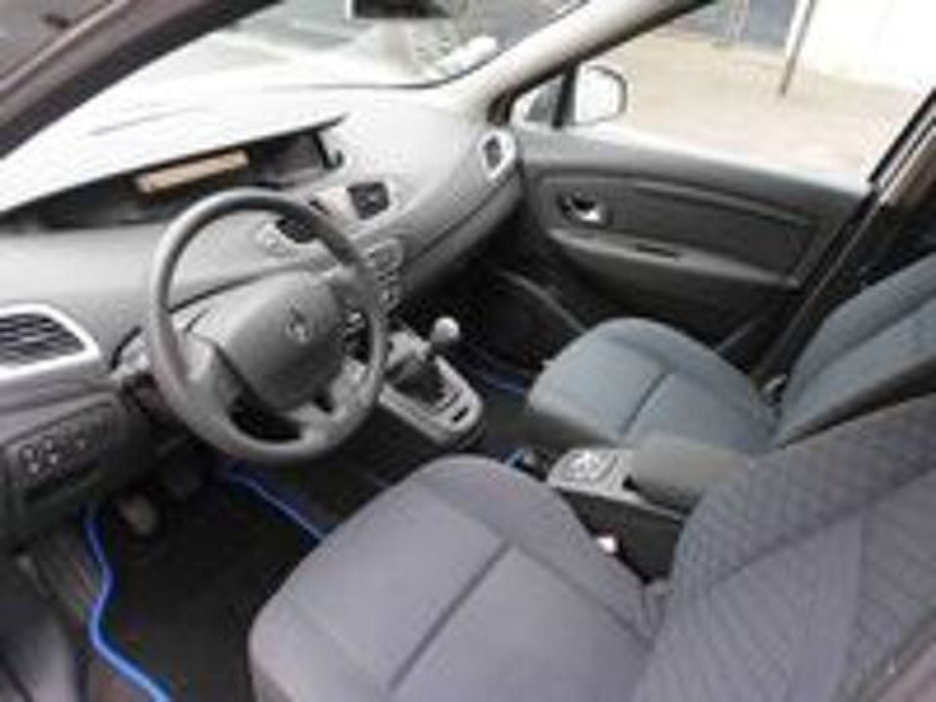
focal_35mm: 24
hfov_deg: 71.6
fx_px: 649
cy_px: 351
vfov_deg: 56.8
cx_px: 468
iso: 250
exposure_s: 1/60
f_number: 3.3
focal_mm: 4.3
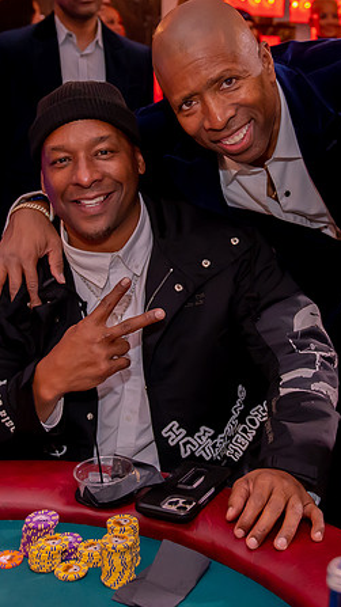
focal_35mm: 59
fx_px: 950
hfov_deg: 20.3
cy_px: 203
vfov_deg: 35.1
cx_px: 208
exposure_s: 1/320
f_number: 2.8
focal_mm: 28
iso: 3200
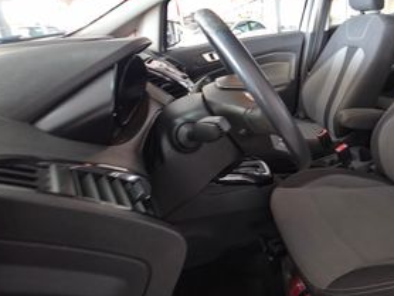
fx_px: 251
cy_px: 106
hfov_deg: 71.5
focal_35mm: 22
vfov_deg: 60.1
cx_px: 292
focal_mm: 2.2
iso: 160
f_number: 1.9
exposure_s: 1/13.4
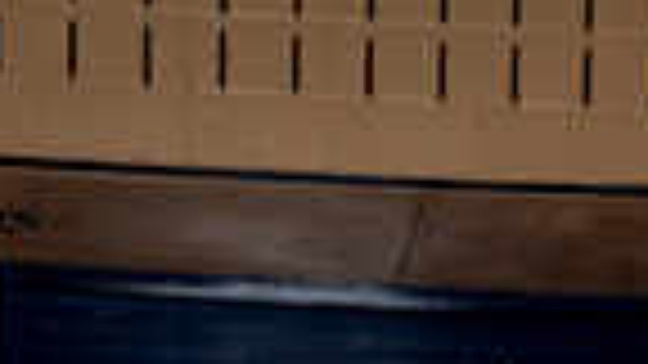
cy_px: 962
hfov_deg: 9.4
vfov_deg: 5.1
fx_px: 3935
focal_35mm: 229
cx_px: 446
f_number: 5.6
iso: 200
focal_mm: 70
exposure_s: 1/250
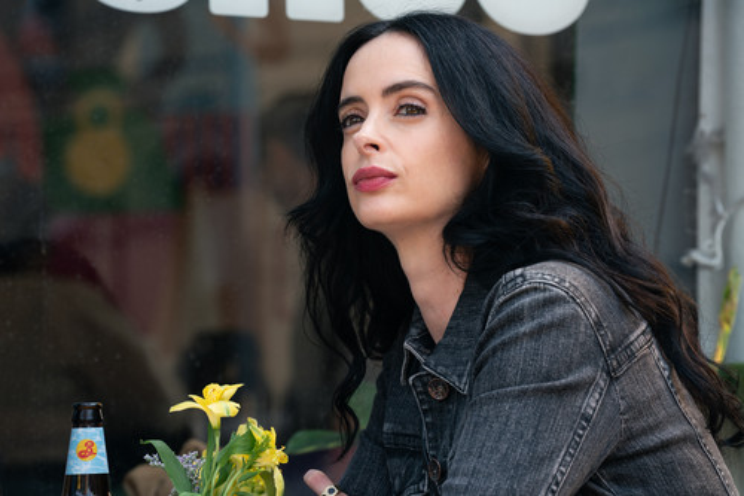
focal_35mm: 197
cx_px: 372
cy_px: 248
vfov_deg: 7.0
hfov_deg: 10.4
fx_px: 4070
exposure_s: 1/250
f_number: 8
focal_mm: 197
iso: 640
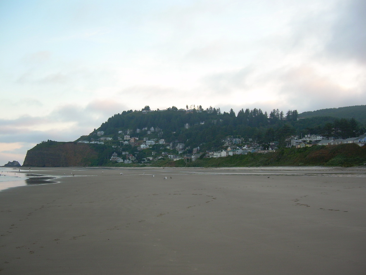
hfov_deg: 47.9
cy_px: 138
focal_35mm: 39
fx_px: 412
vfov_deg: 36.8
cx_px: 180
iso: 50
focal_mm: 6.3
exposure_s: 1/84.8
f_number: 2.8
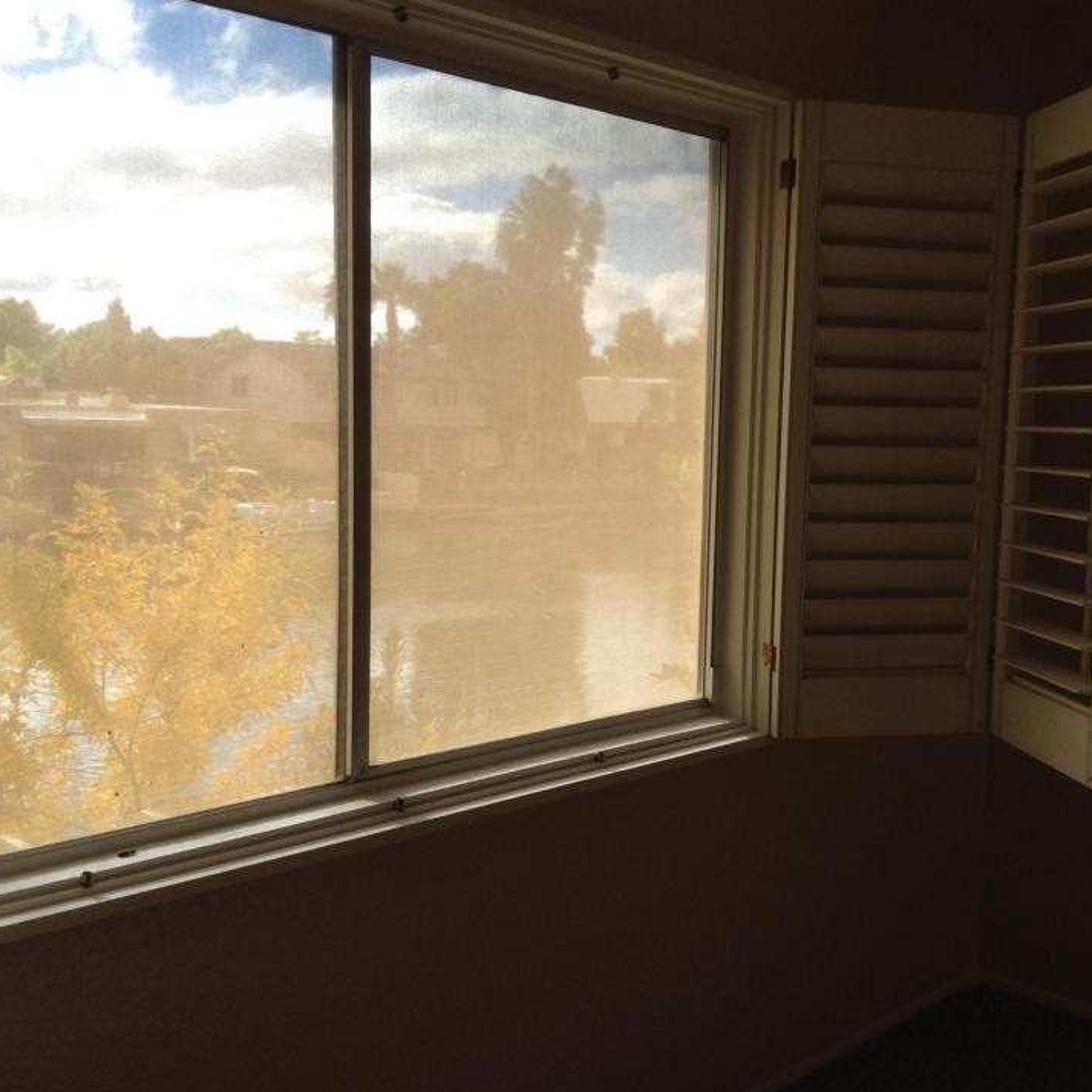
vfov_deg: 40.0
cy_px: 559
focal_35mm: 42
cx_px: 643
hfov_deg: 39.9
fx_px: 1499
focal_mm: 3.3
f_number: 2.4
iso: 25
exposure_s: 1/140
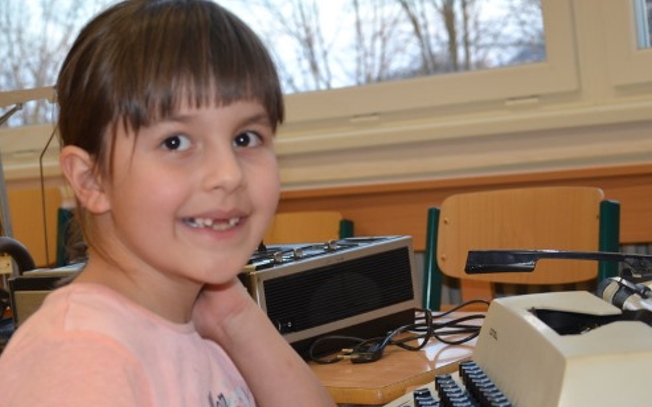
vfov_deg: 15.0
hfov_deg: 23.9
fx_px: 1543
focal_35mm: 87
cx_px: 339
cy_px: 215
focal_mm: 35
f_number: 4.5
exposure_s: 1/80
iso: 400
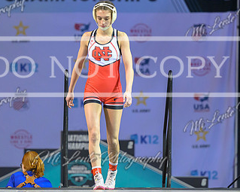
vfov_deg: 5.9
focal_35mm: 263
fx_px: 1868
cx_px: 92
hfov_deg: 7.4
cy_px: 81
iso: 5000
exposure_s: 1/800
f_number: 2.8
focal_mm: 135
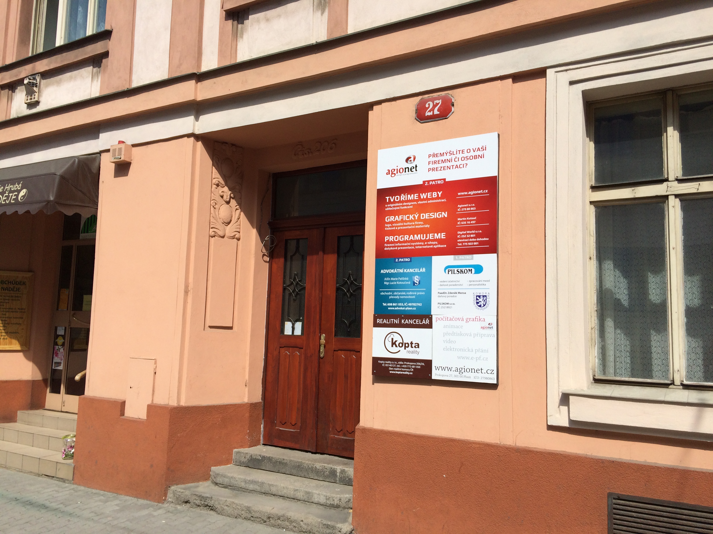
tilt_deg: +7.0
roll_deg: +0.0
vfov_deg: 48.2
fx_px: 597
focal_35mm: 29
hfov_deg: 61.7
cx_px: 356
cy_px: 267
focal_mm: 4.15
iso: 32
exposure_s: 1/2415
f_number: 2.2
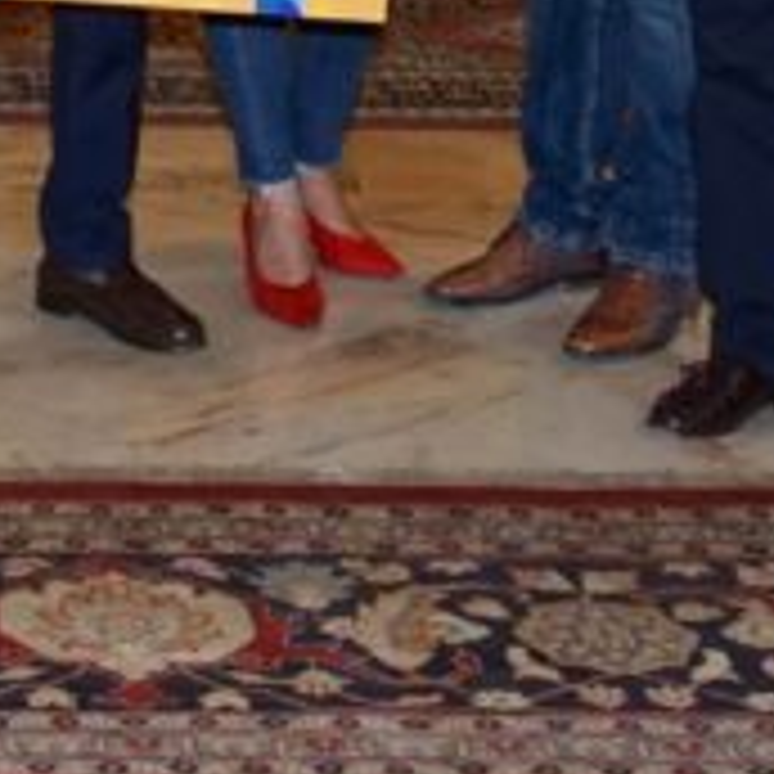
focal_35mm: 137
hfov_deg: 12.5
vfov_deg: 11.6
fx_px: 3466
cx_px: -90
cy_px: -731
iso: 1250
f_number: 3.5
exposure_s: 1/160
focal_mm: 18
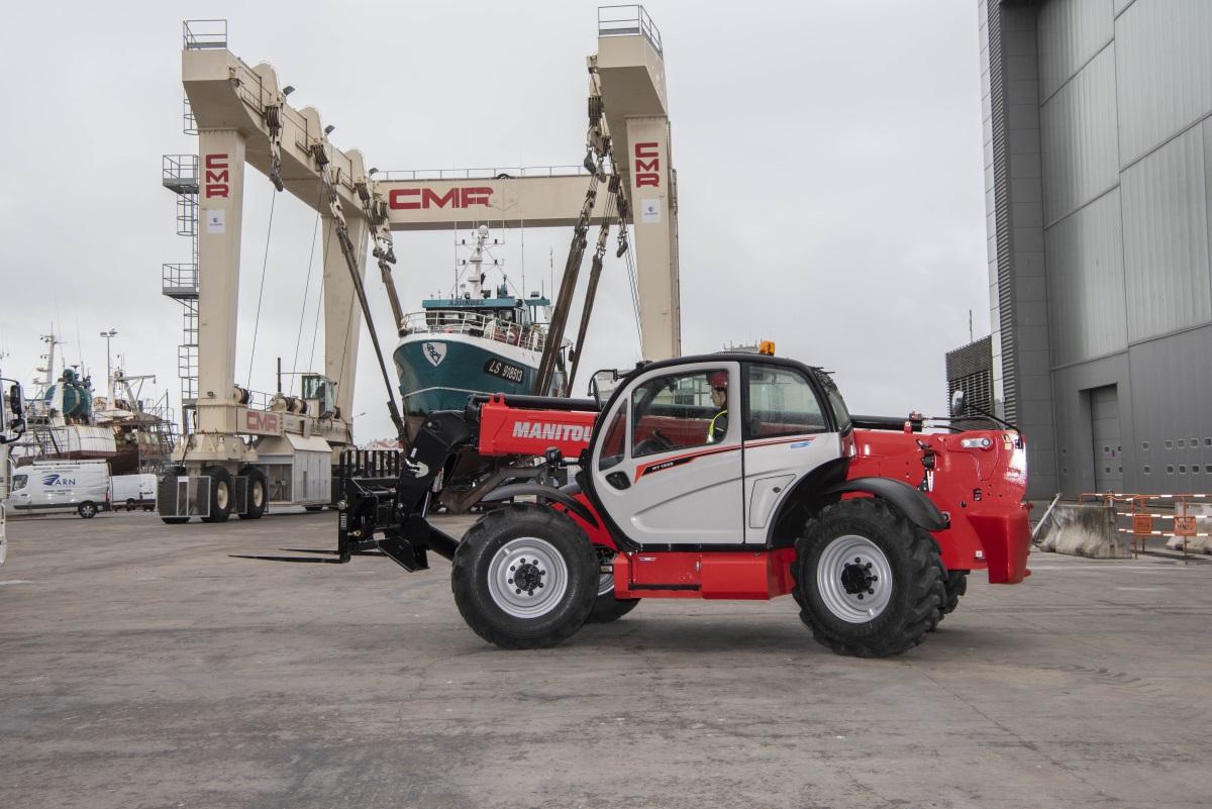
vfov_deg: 33.4
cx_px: 606
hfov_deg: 48.4
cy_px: 404
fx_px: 1347
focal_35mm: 40
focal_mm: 40
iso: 640
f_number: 10
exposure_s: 1/250
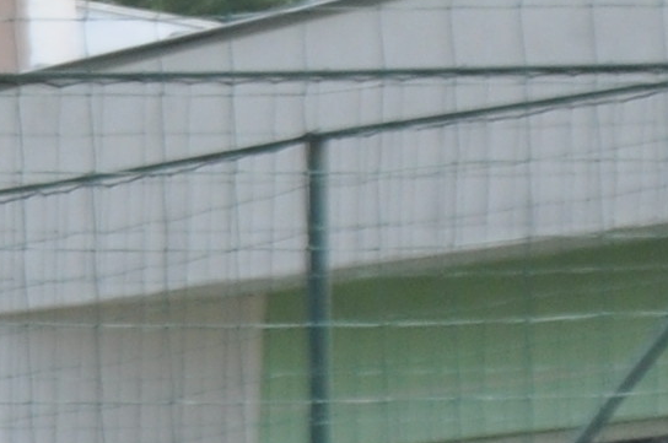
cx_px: -1783
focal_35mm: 780
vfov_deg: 1.7
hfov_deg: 2.6
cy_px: 1409
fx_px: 14452
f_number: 5.6
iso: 320
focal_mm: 66
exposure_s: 1/500
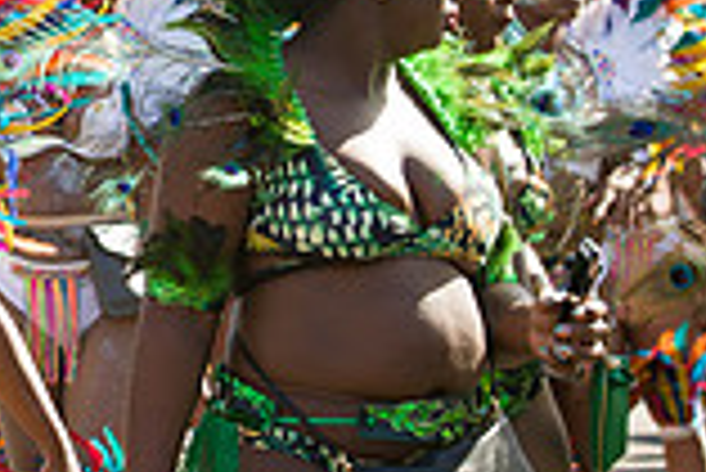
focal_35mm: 295
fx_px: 5791
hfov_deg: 6.9
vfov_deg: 4.7
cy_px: 189
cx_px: -274
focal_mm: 80
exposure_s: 1/200
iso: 100
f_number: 6.3
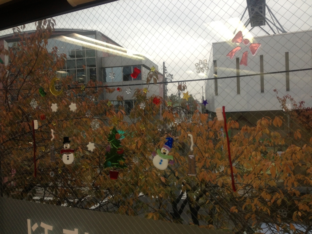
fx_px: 297
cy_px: 117
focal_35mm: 33
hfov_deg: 55.4
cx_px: 156
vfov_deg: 42.9
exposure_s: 1/120
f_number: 2.4
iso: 64
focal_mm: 4.13
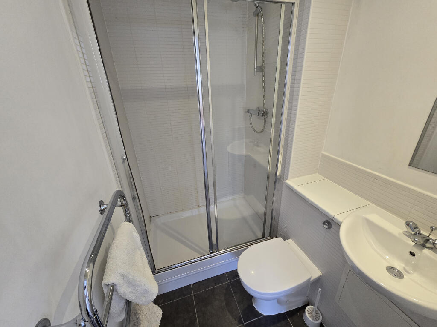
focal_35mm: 13
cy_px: 164
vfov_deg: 89.9
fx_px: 164
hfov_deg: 106.2
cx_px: 218
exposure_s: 1/50
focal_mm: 2.2
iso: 320
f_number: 2.2
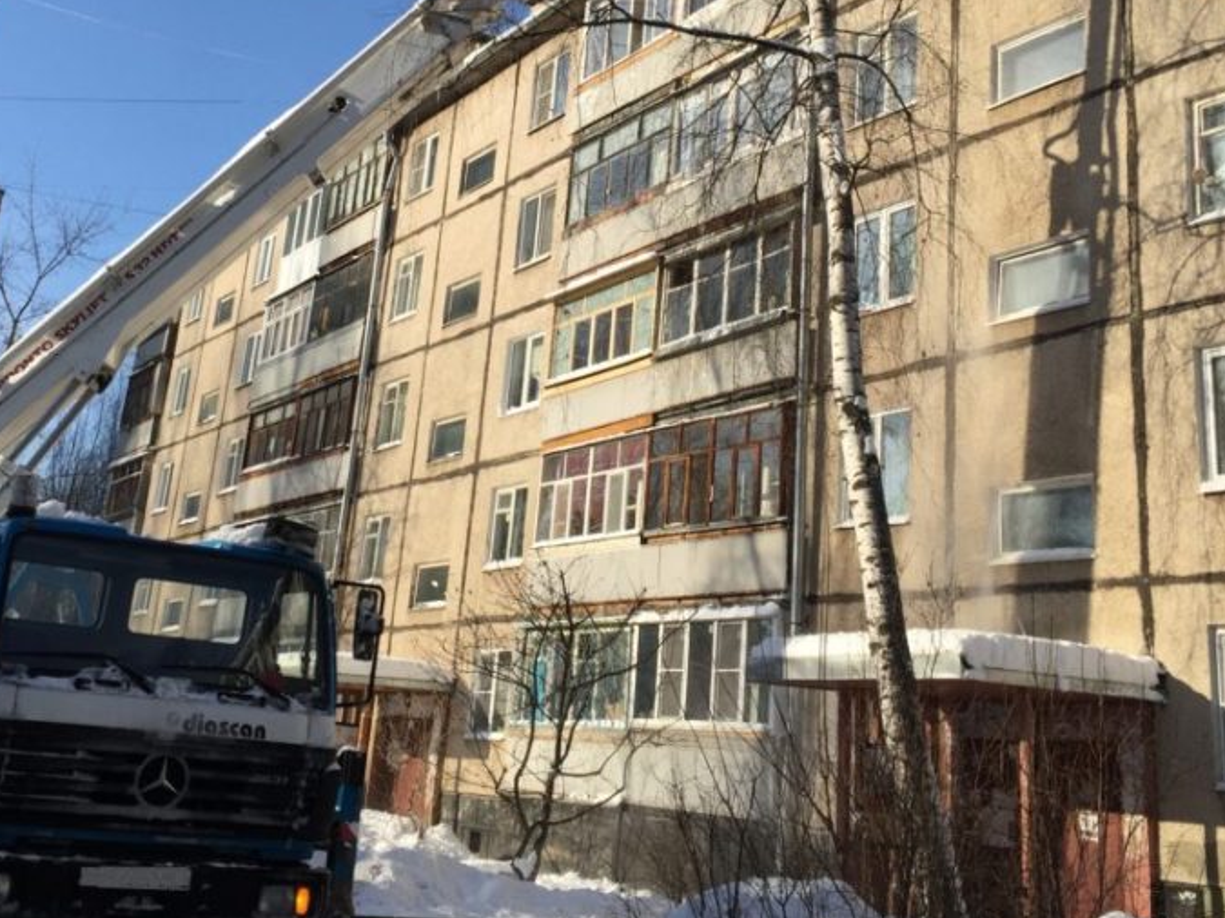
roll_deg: -5.4
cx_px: 539
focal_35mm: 44
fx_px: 1557
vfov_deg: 32.3
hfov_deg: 42.9
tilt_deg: +19.9
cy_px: 243
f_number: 2.2
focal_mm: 4.15
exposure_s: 1/1980
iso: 32
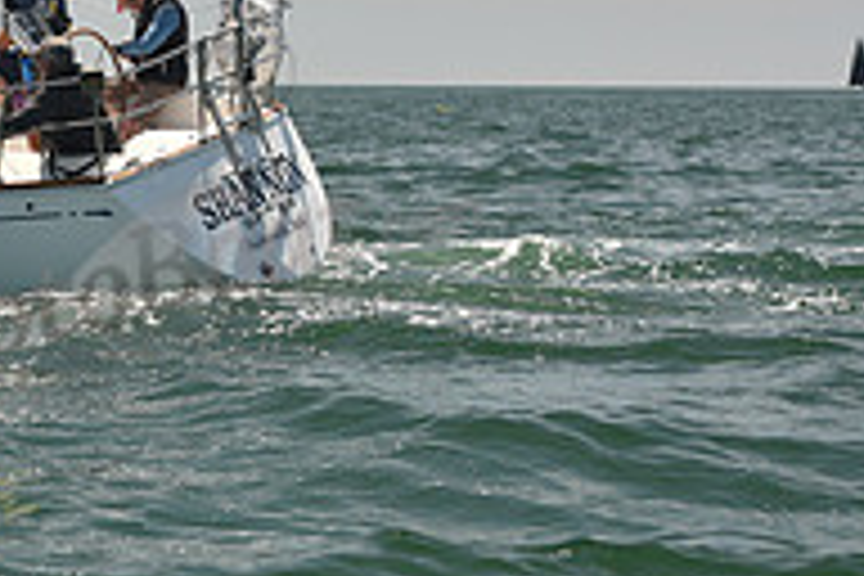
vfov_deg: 6.5
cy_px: 106
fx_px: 5064
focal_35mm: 211
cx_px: -382
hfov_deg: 9.5
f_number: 5
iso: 250
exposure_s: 1/800
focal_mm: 70
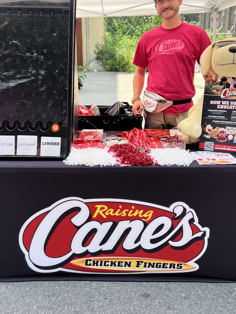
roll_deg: +1.4
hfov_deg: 40.7
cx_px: 114
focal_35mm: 35
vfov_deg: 52.3
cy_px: 127
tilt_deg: -15.8
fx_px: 318
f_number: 1.5
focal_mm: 5.7
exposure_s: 1/949
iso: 50
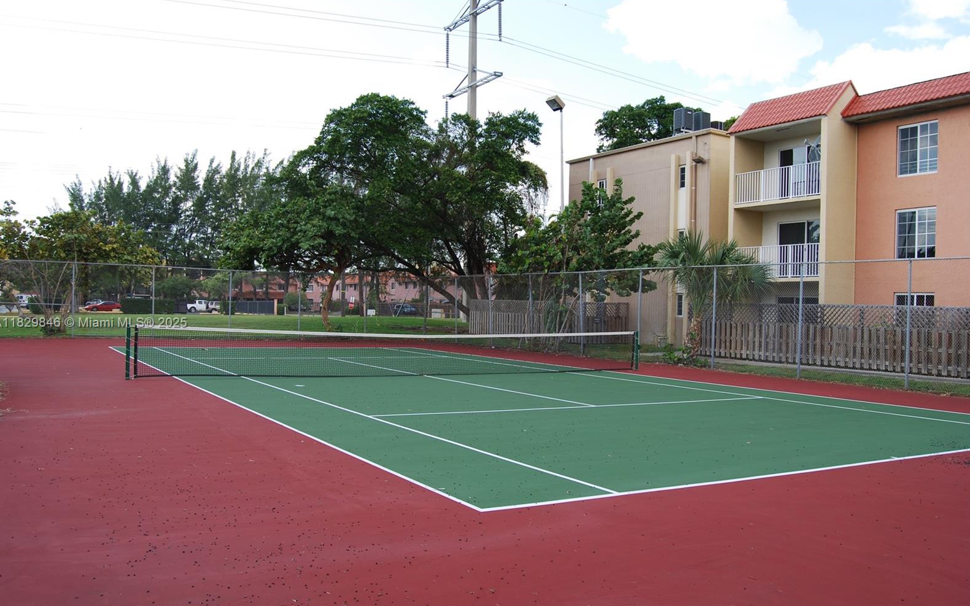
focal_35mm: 31
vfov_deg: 40.6
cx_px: 482
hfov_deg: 61.2
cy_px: 324
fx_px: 819
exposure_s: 1/160
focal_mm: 20
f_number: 6.3
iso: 100
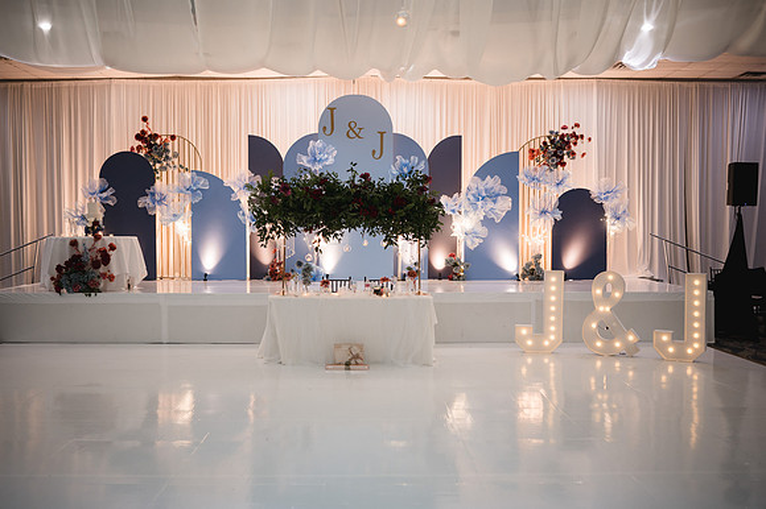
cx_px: 375
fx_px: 765
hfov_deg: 53.2
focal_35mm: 36
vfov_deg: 36.9
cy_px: 260
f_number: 1.8
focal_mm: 35
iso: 400
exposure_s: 1/100
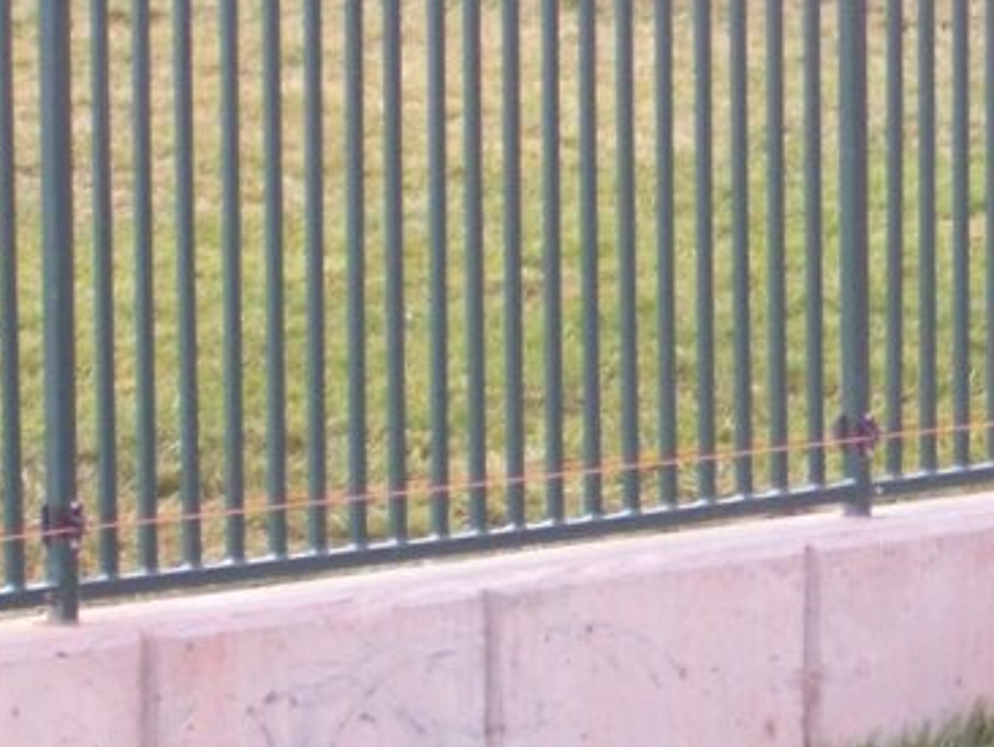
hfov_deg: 6.9
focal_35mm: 285
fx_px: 8189
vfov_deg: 5.2
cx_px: 1222
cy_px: 473
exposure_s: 1/125
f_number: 4.6
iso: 125
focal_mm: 16.8
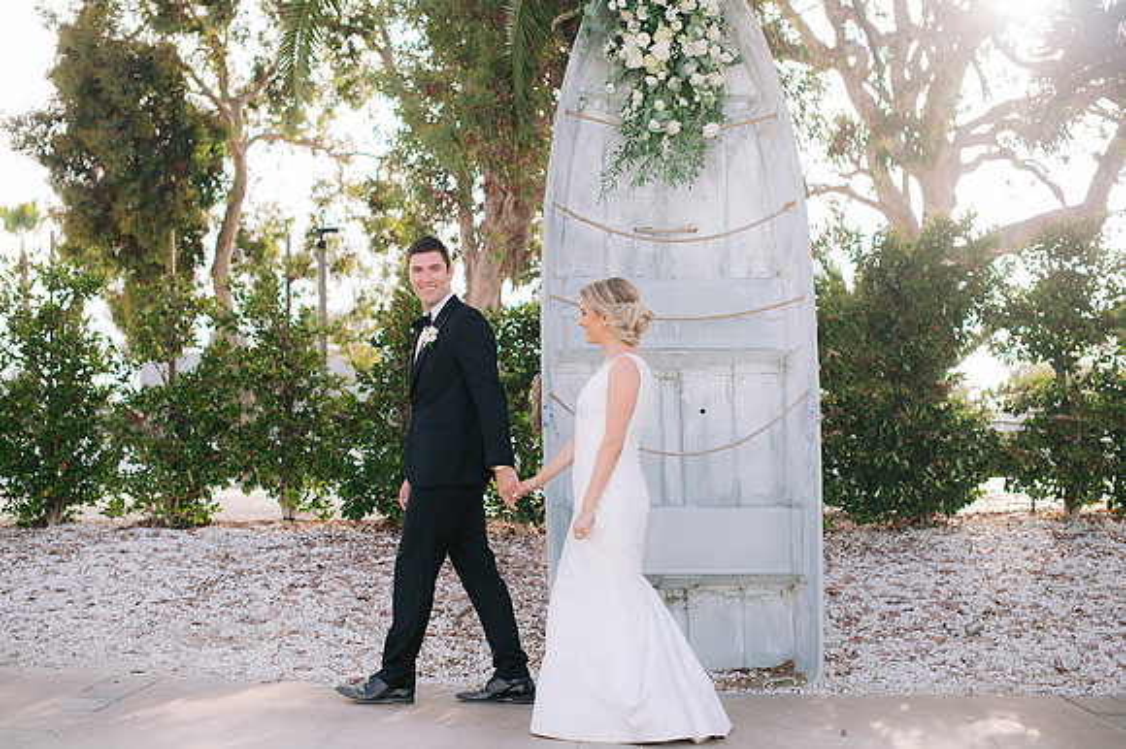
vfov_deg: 27.0
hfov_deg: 39.6
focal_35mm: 50
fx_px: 1563
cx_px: 563
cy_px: 374
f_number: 2.8
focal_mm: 50
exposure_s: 1/400
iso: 160
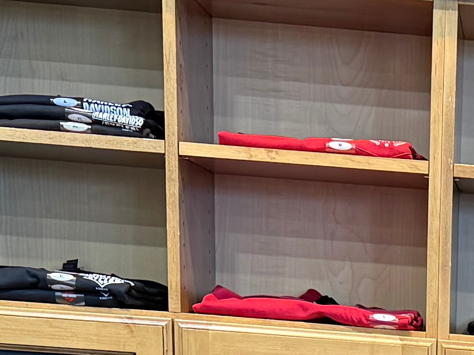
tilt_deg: -17.8
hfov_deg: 15.9
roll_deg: -3.9
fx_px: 1588
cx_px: 647
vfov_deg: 10.9
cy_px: 841
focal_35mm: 116
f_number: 1.78
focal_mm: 6.76
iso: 200
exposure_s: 1/60
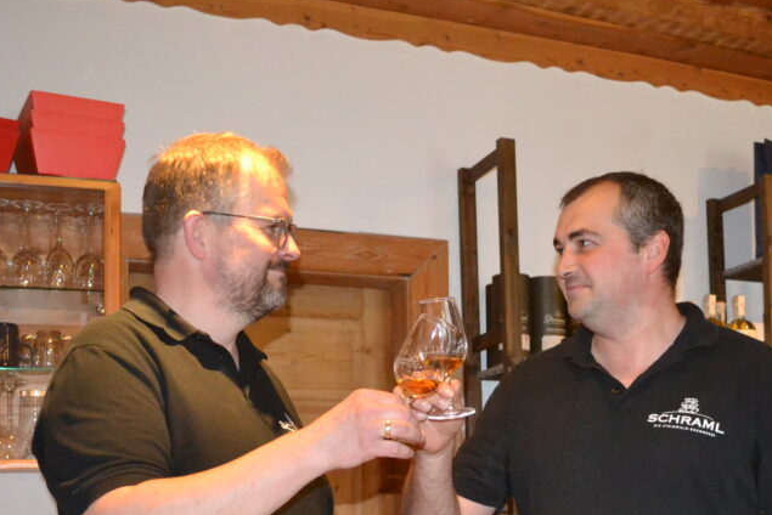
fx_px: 1094
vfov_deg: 25.6
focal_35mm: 51
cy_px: 469
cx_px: 524
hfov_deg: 38.4
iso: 3200
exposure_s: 1/60
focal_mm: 18
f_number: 3.5
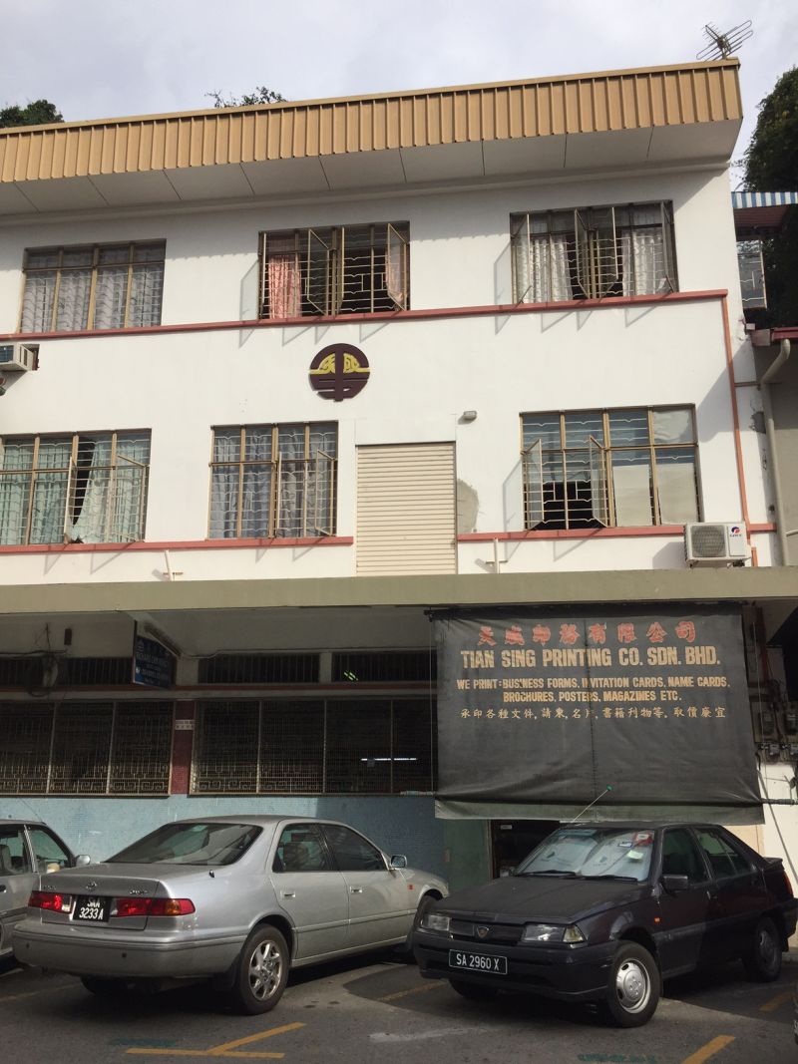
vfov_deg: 61.7
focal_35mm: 29
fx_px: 892
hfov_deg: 48.2
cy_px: 532
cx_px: 399
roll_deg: -0.1
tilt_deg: +15.3
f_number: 2.2
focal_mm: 4.15
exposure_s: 1/3300
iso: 32
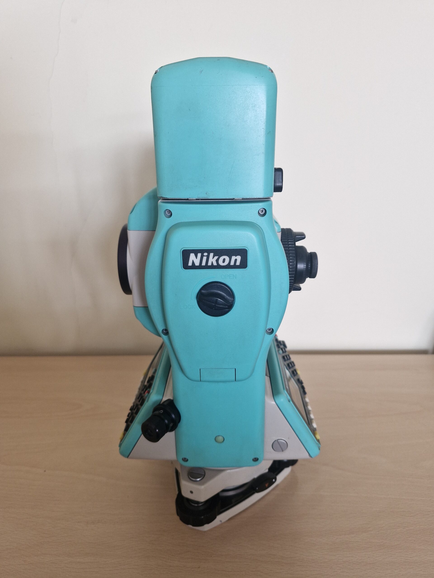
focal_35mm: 23
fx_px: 384
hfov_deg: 58.9
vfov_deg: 73.9
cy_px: 289
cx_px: 217
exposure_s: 1/109
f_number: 1.8
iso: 50
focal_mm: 5.54
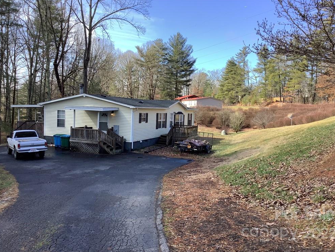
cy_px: 125
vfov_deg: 44.2
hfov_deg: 56.8
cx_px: 170
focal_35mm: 32
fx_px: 310
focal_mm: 3.3
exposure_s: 1/473
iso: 25
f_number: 2.4
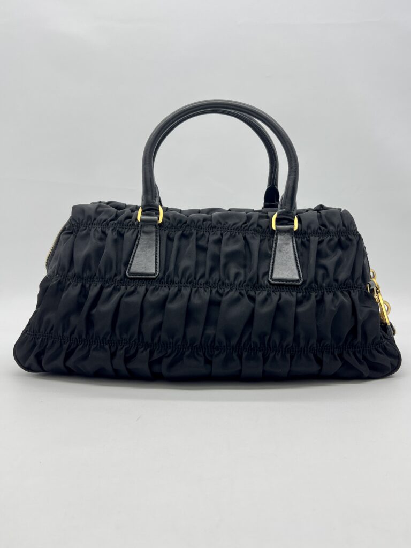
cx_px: 206
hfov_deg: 53.1
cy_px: 274
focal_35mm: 26
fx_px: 412
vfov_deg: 67.3
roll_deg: +0.4
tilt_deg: -2.8
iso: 32
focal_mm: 5.7
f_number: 1.5
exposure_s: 1/133
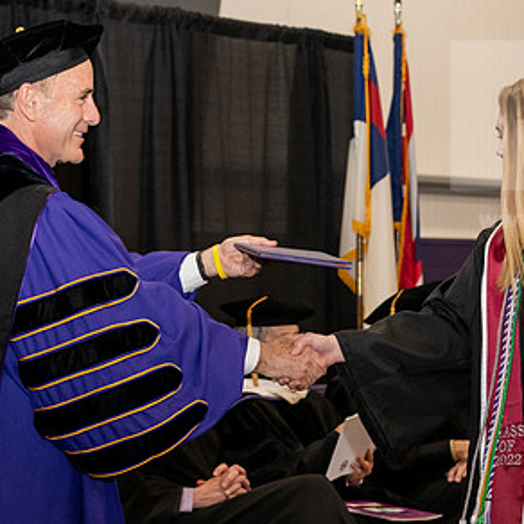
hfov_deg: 14.7
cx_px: 397
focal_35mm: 118
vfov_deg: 14.8
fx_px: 2021
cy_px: 258
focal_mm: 70
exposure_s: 1/200
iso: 2500
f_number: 5.6
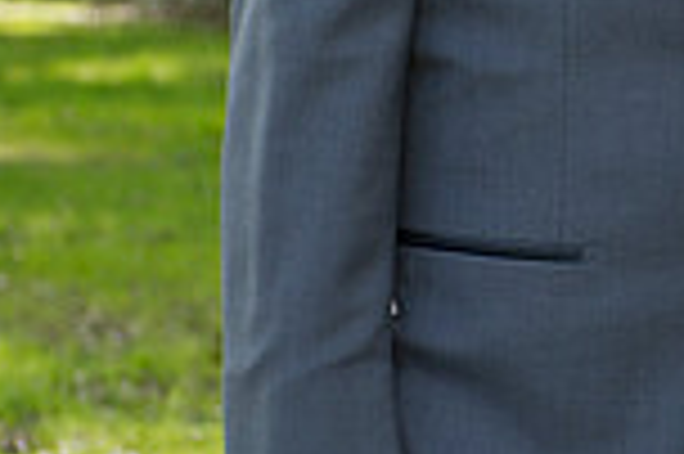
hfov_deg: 7.5
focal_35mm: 267
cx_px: 1174
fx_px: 5067
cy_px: -94
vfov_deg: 5.1
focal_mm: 70
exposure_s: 1/125
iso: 320
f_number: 5
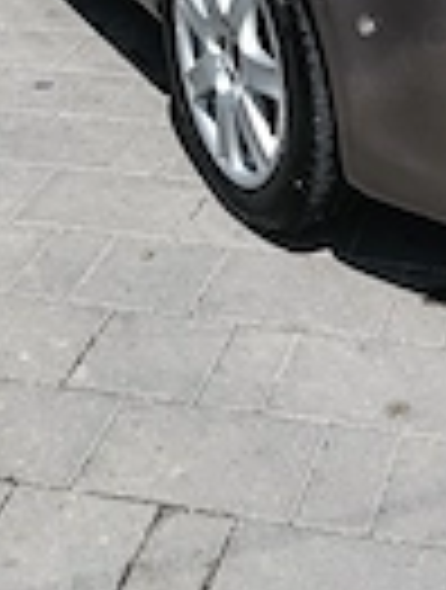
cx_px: 469
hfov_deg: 17.6
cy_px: -153
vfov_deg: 21.7
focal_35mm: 82
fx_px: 1402
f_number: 1.8
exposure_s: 1/865
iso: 64
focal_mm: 3.98
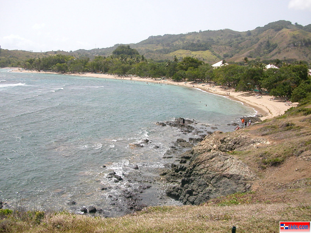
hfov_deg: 50.1
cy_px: 116
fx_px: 332
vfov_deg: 38.7
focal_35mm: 37
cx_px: 156
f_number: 2.7
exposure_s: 1/1422
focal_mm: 5.6
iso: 100
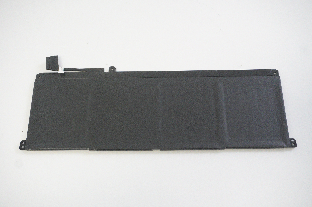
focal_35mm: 38
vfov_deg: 35.4
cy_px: 104
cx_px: 156
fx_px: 325
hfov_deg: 51.3
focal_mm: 25
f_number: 5.6
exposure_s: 1/250
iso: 6400
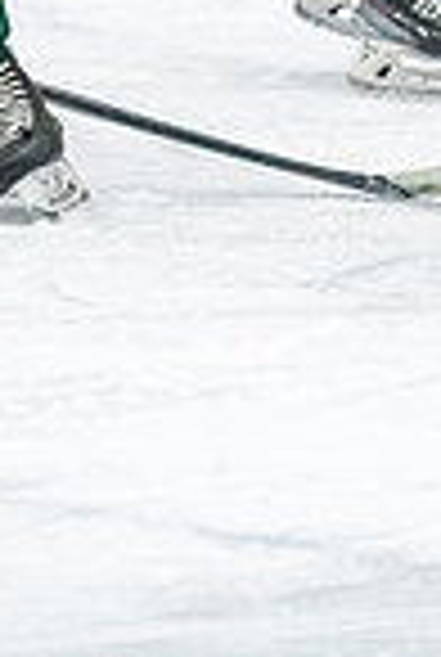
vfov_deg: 3.5
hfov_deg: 2.3
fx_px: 10826
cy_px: -403
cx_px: 844
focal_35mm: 592
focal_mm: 122
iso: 4000
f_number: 2.8
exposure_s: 1/800
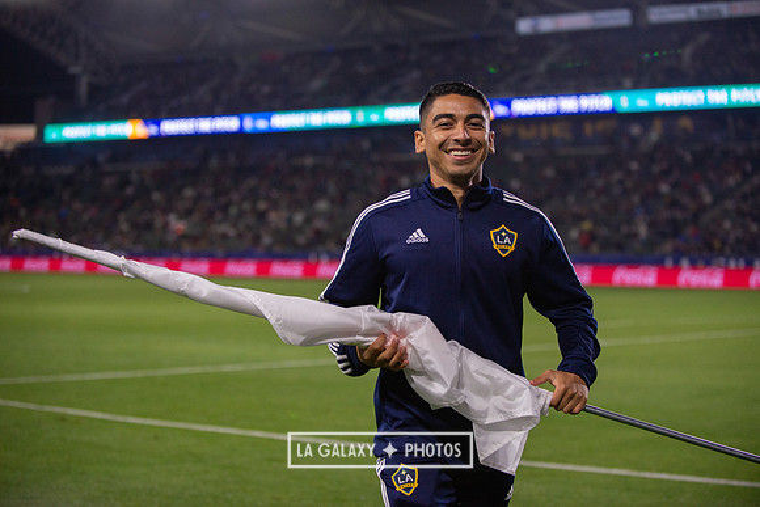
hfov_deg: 28.8
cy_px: 254
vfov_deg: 19.5
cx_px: 380
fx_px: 1478
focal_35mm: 70
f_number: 2.8
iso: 1600
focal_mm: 70
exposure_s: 1/2500
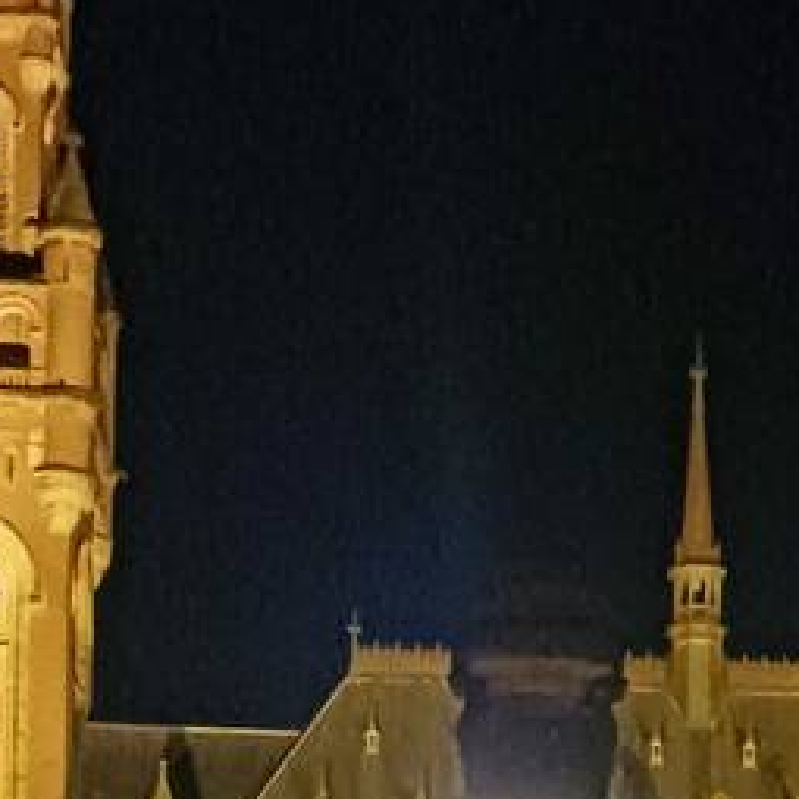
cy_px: 1139
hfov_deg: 17.3
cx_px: 561
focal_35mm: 100
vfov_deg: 16.1
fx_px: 2611
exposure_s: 1/16.7
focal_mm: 4
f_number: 1.8
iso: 5000
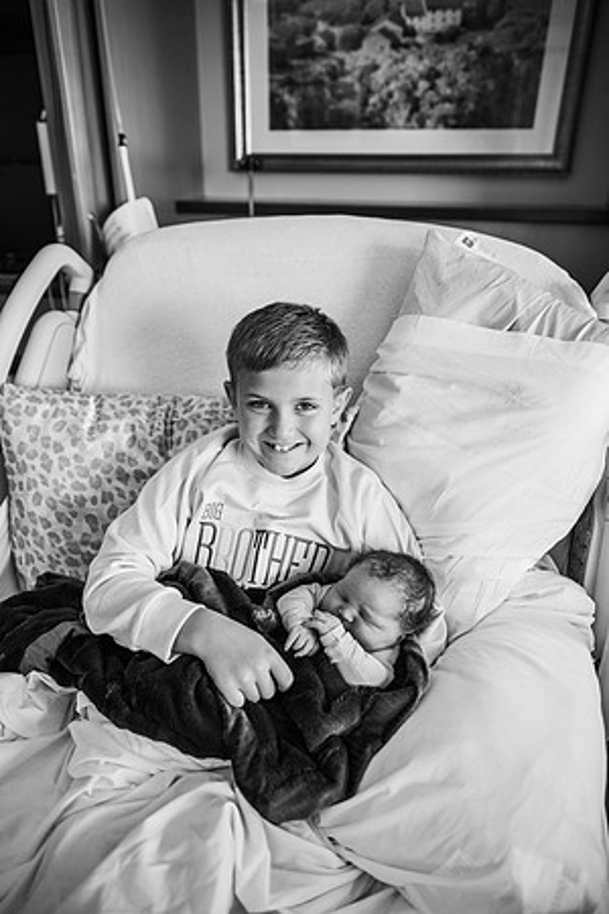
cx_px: 304
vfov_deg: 73.7
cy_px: 457
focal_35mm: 24
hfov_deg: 53.1
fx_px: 609
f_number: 2.5
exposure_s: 1/200
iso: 640
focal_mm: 24
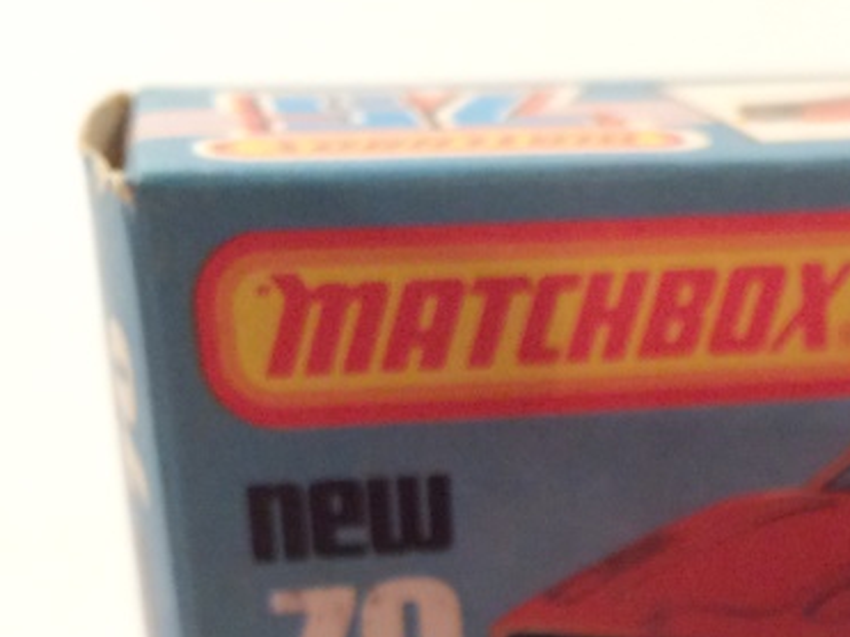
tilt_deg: -26.2
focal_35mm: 80
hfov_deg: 23.6
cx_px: 802
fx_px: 1964
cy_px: 846
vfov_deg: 17.2
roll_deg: -0.5
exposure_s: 1/33
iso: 200
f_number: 2.2
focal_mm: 4.15
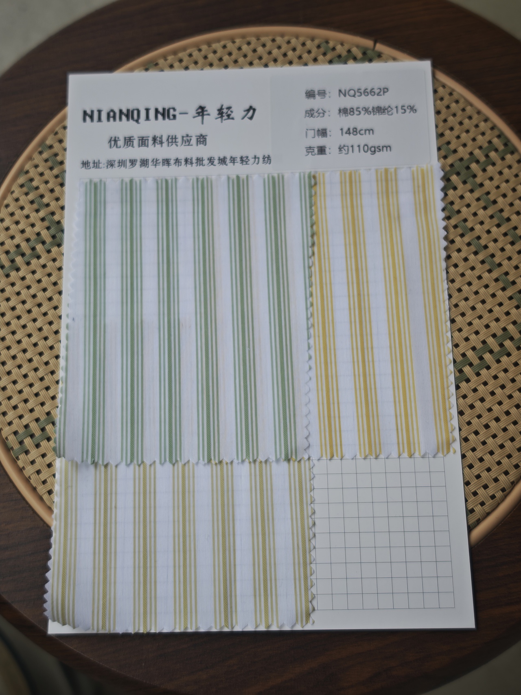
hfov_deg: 30.9
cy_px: 348
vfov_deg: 40.4
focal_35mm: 47
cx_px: 260
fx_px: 943
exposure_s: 1/288
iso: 50
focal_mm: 6.68
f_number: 1.44
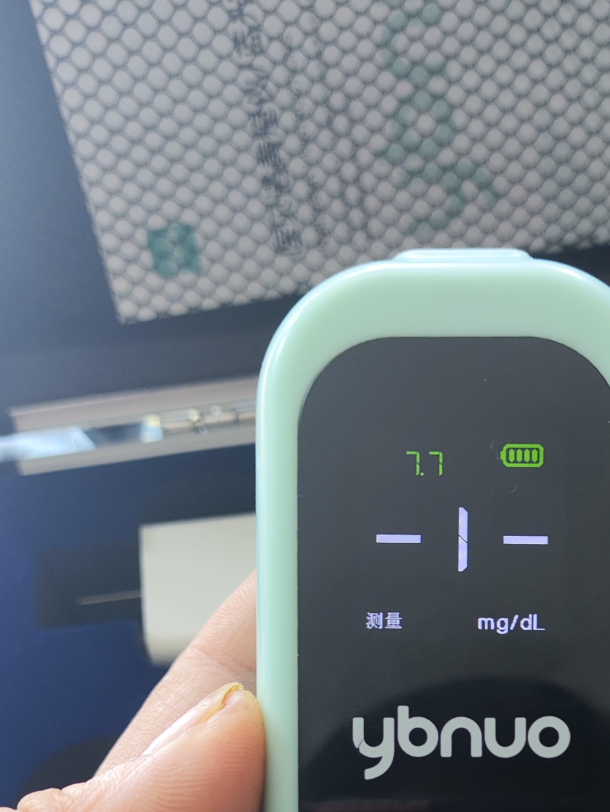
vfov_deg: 31.5
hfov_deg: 26.0
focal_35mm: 55
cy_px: 863
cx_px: 513
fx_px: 1291
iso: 233
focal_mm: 4.68
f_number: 1.8
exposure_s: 1/33.3
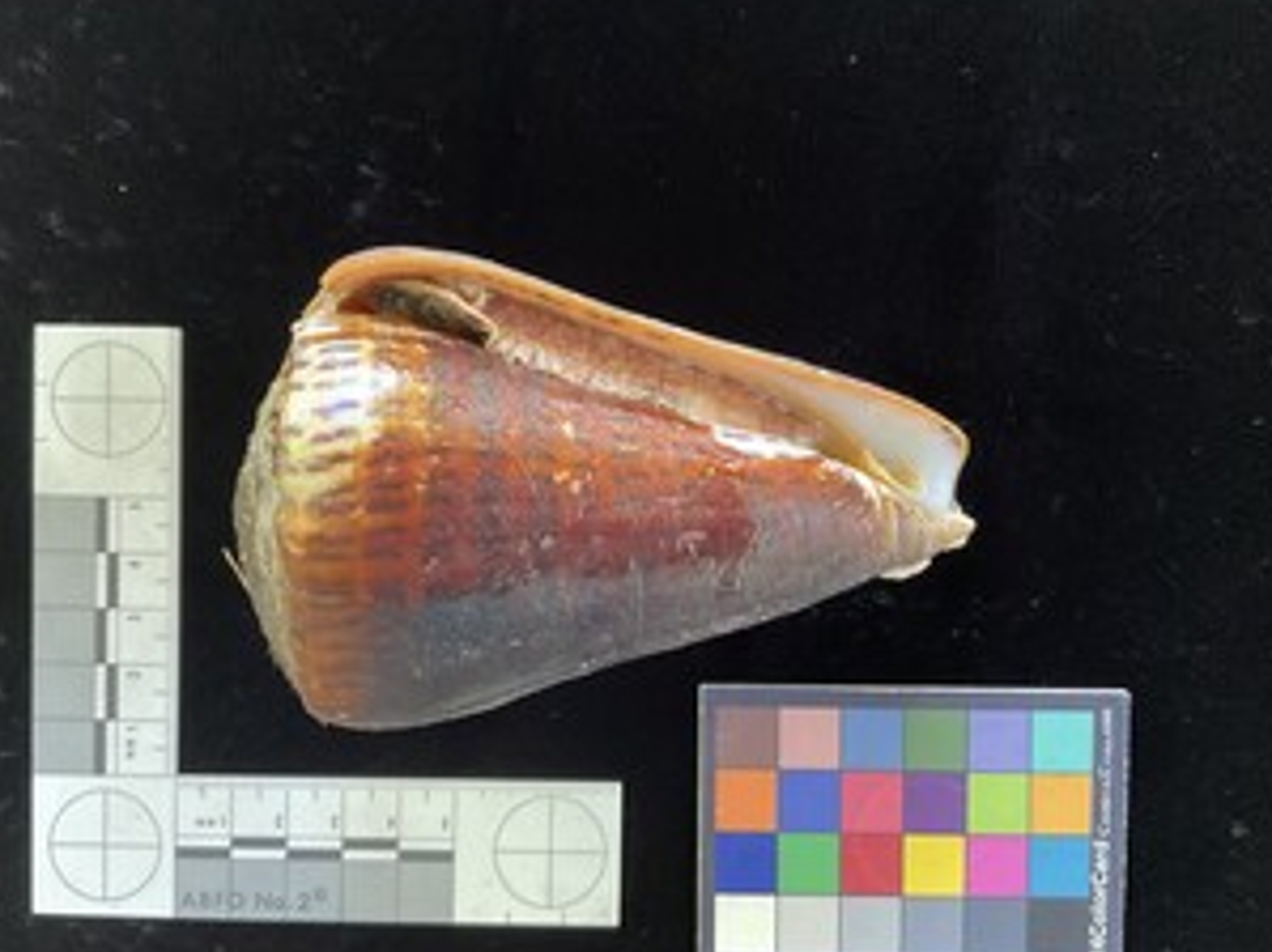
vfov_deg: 41.8
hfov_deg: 54.0
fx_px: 1249
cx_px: 608
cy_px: 499
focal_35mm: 34
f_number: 1.8
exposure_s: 1/50
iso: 250
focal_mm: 3
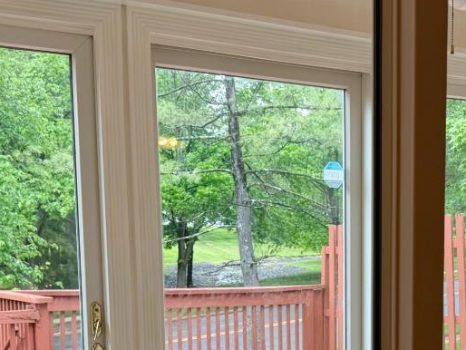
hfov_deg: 27.2
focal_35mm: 70
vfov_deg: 20.3
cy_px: 359
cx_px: 379
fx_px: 943
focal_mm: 6.76
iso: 64
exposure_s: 1/150
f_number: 1.78
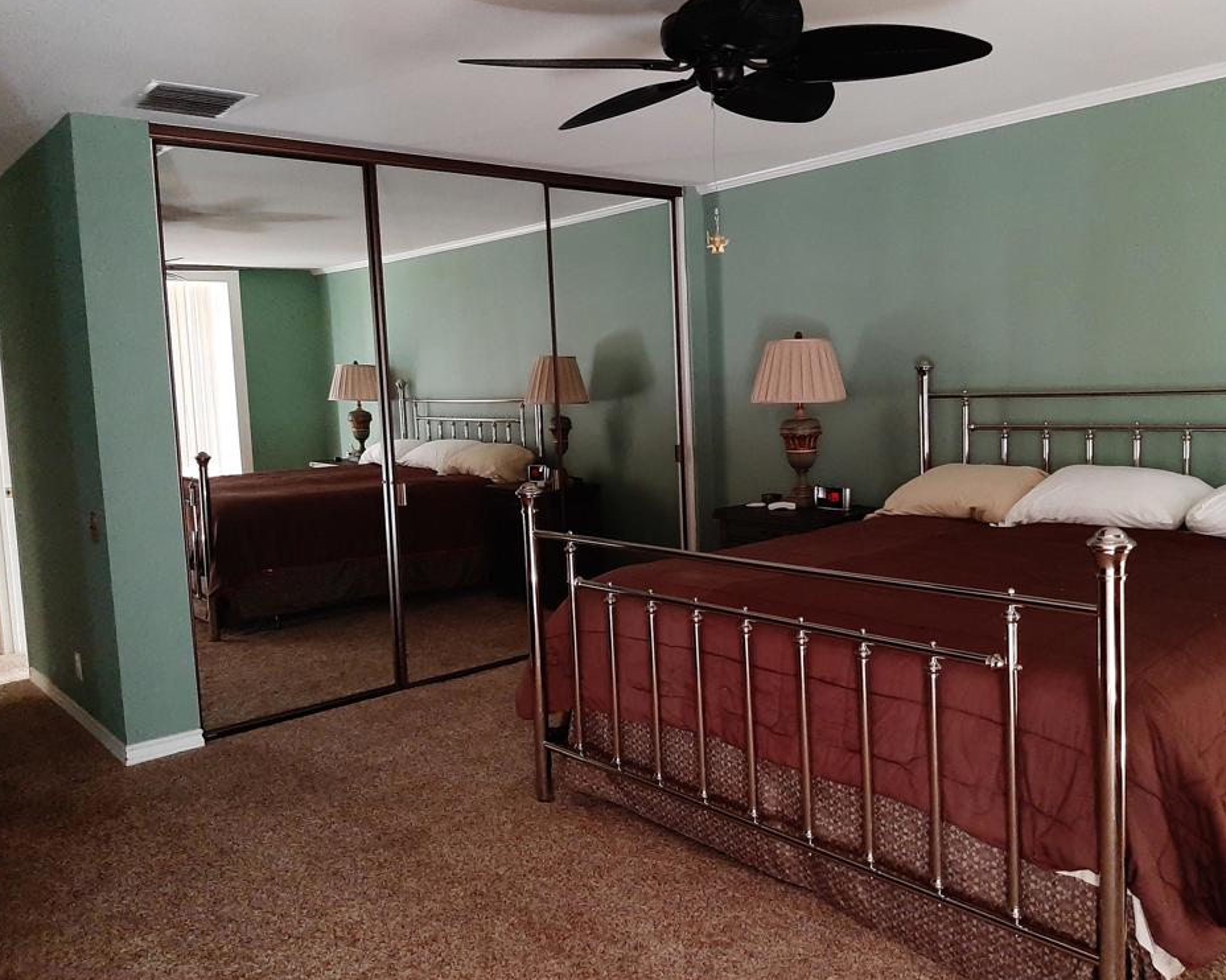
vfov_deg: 51.5
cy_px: 477
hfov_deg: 62.1
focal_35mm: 28
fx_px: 1016
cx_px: 663
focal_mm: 3.93
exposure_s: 1/20
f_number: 1.7
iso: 400
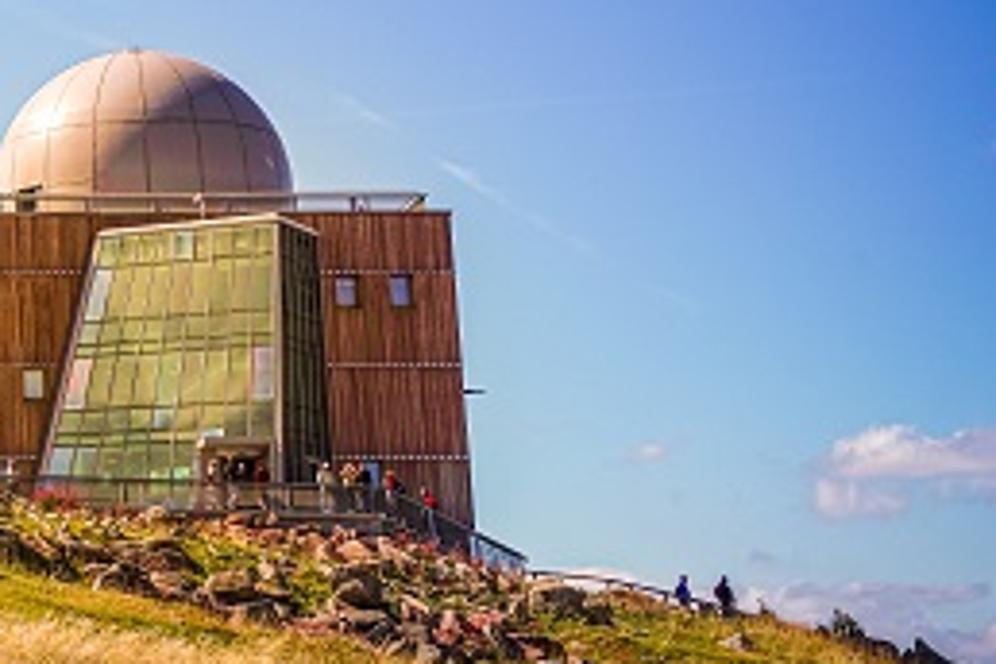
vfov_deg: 14.0
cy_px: -33
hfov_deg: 18.7
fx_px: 2656
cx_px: -510
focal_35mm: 96
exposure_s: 1/200
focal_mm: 31
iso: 100
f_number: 10
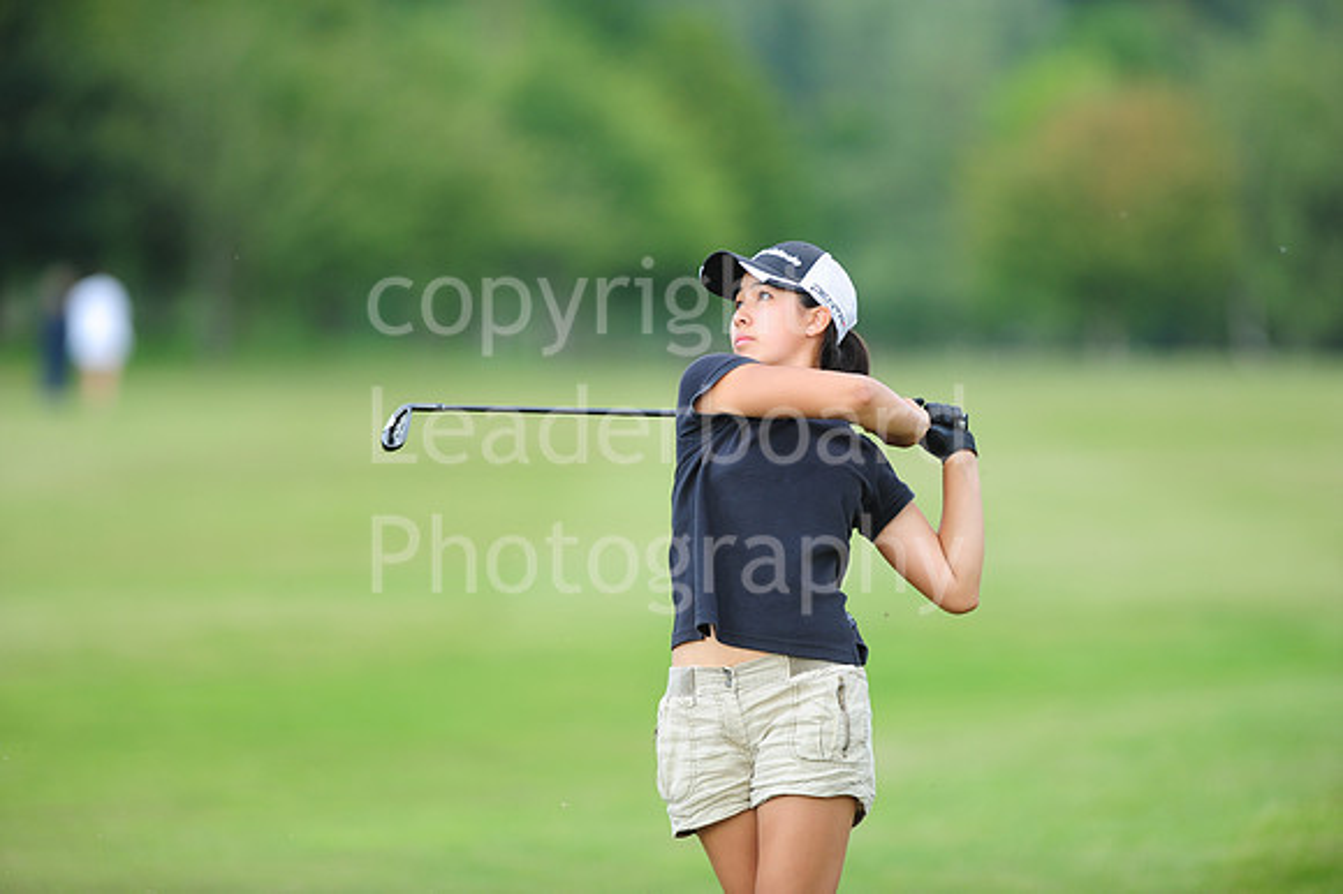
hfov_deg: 6.9
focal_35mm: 300
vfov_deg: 4.6
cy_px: 447
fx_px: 11185
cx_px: 672
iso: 400
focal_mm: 300
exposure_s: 1/1600
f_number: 4
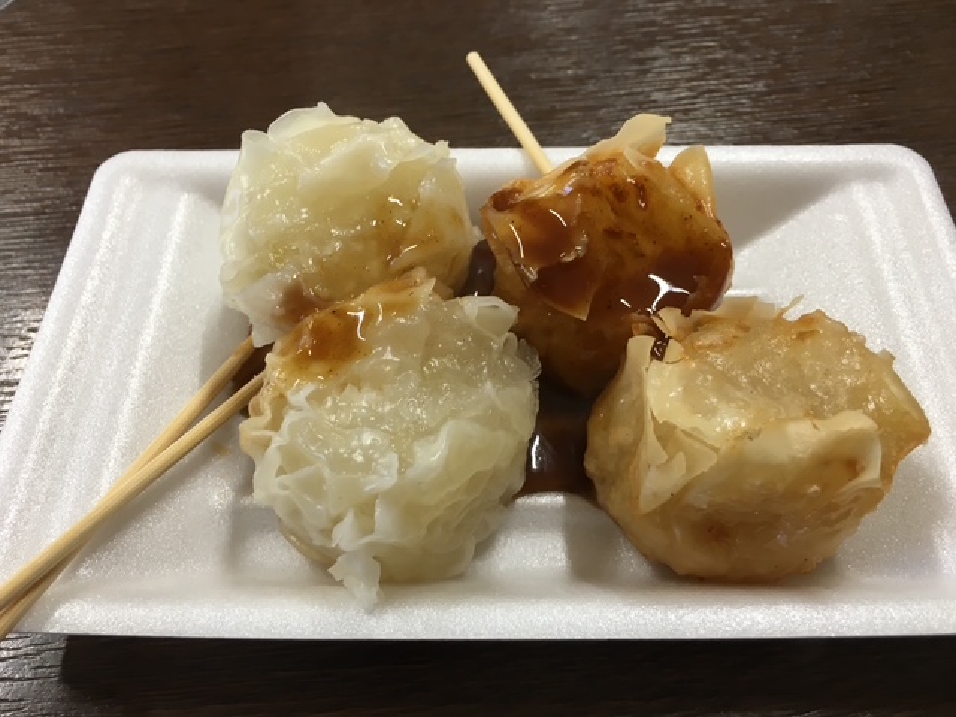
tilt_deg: -56.8
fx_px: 801
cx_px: 478
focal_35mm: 29
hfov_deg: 61.7
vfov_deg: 48.2
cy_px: 358
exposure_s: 1/30
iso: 50
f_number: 2.2
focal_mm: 4.15
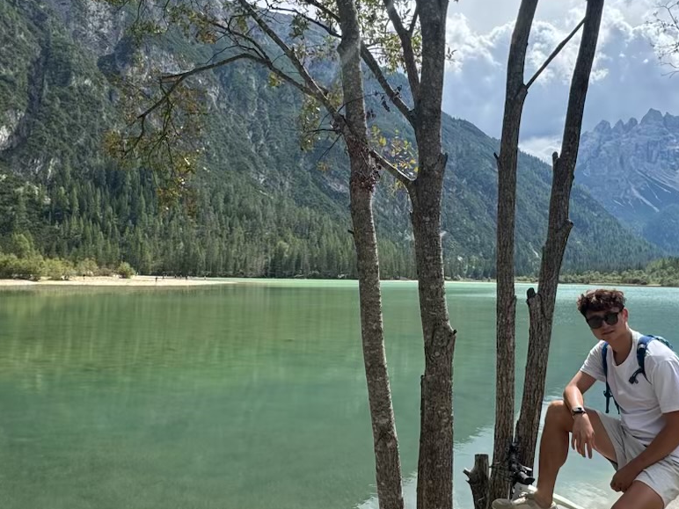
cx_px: 379
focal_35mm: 29
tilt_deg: +2.4
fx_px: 569
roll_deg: -1.1
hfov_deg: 61.5
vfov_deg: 48.2
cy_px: 248
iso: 50
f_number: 2.2
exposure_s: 1/1048
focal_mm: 2.22
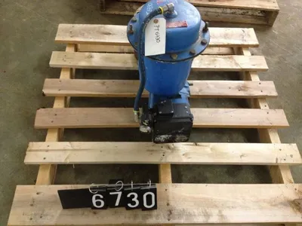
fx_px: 305
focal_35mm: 35
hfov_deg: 52.6
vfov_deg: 40.7
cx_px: 151
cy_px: 113
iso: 250
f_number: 2.4
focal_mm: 4.28
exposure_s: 1/20
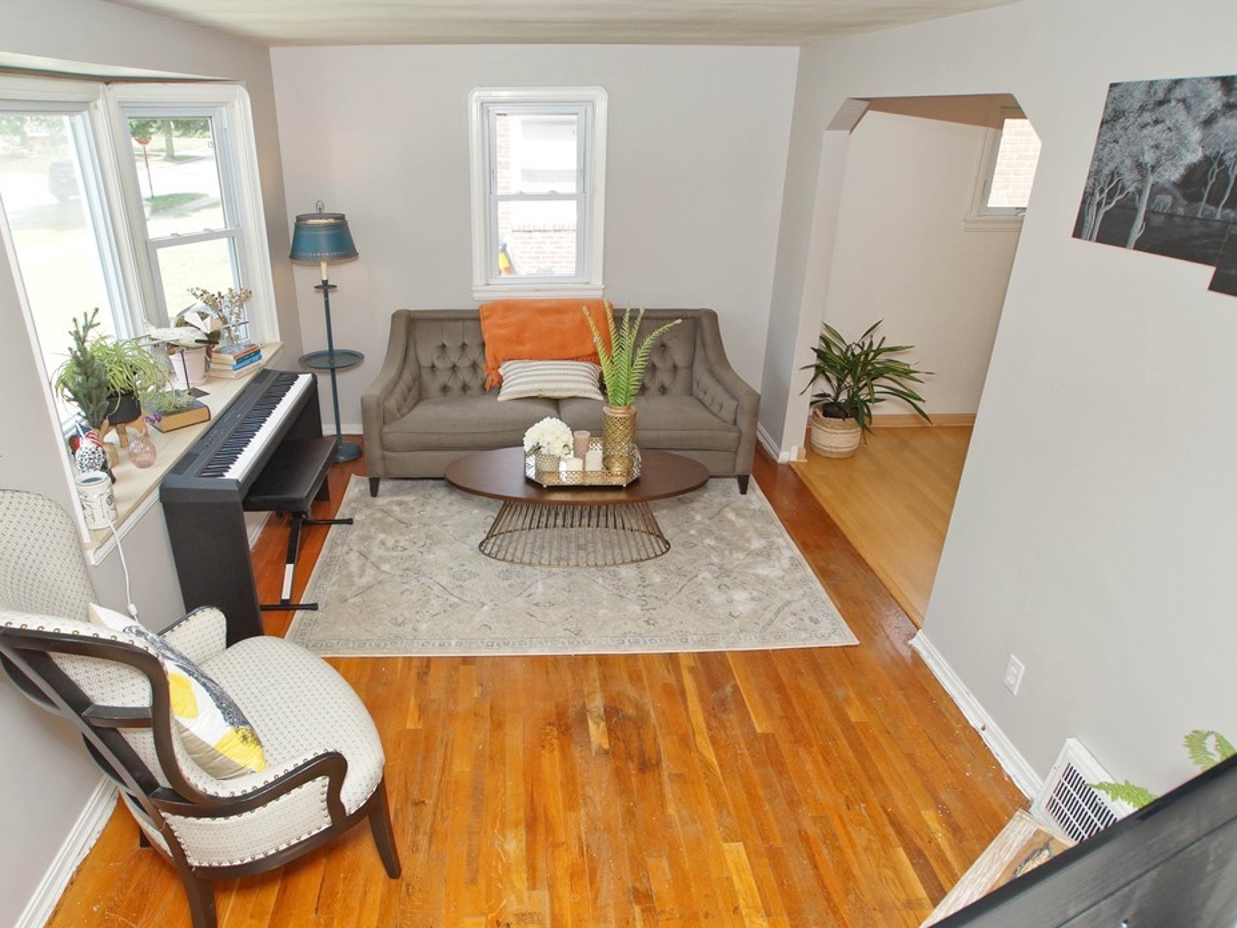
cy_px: 473
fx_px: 664
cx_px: 520
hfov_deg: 85.3
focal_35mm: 19
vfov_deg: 70.0
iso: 500
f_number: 4.5
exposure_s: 1/160
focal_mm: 11
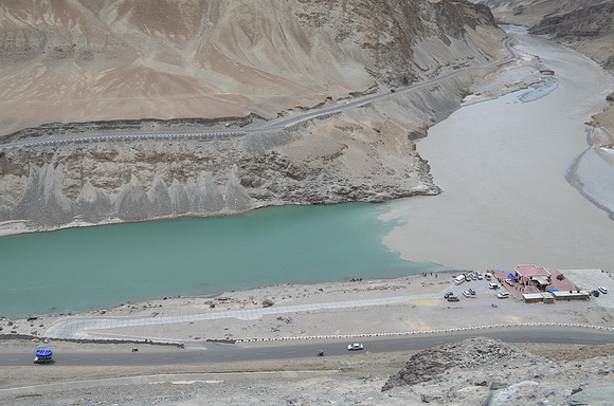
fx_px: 562
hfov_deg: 57.3
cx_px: 307
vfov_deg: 39.8
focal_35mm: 33
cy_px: 203
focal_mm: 22
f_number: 8
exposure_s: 1/250
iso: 100
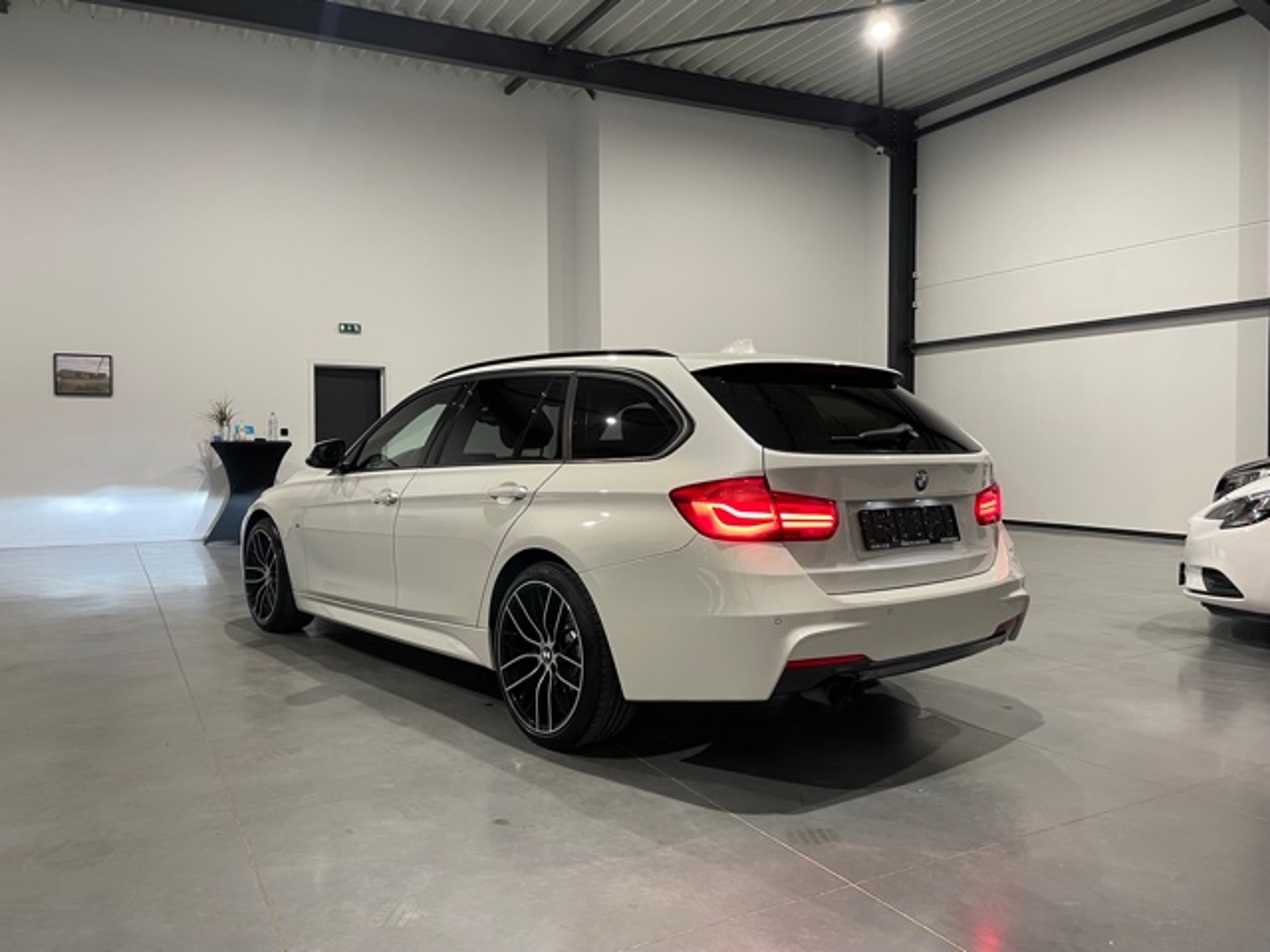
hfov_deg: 67.3
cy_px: 476
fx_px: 954
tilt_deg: -1.7
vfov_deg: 53.1
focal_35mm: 26
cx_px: 635
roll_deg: +0.4
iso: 64
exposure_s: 1/50
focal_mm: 4.2
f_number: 1.6
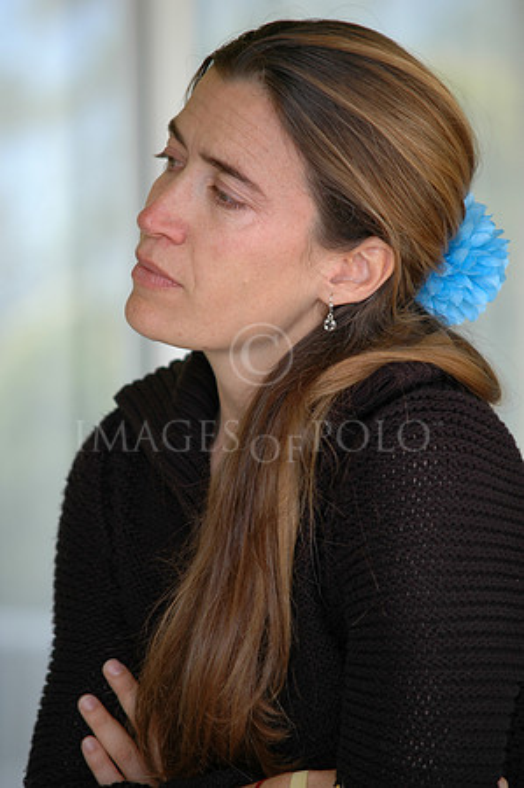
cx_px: 262
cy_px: 394
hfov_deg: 6.1
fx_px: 4923
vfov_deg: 9.2
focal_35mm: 225
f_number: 3.5
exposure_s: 1/200
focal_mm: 150
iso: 200
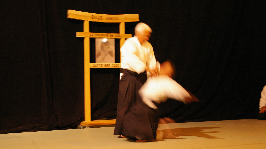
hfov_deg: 26.9
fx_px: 557
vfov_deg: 15.3
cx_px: 133
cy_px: 65
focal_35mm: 79
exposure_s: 1/10
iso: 800
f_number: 5.6
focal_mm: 50
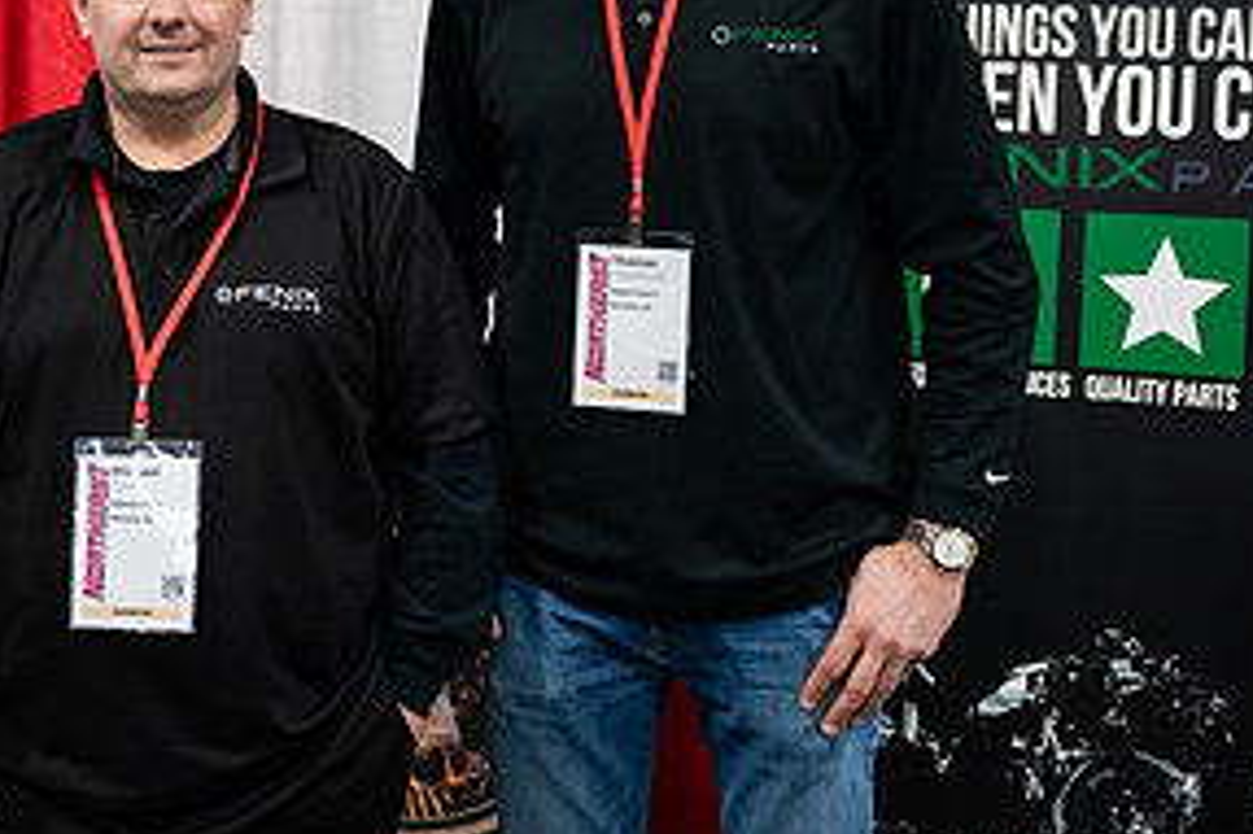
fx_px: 2226
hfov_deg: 31.2
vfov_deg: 21.1
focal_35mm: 64
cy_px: 229
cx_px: 415
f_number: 3.2
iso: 3200
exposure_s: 1/200
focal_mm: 31.5
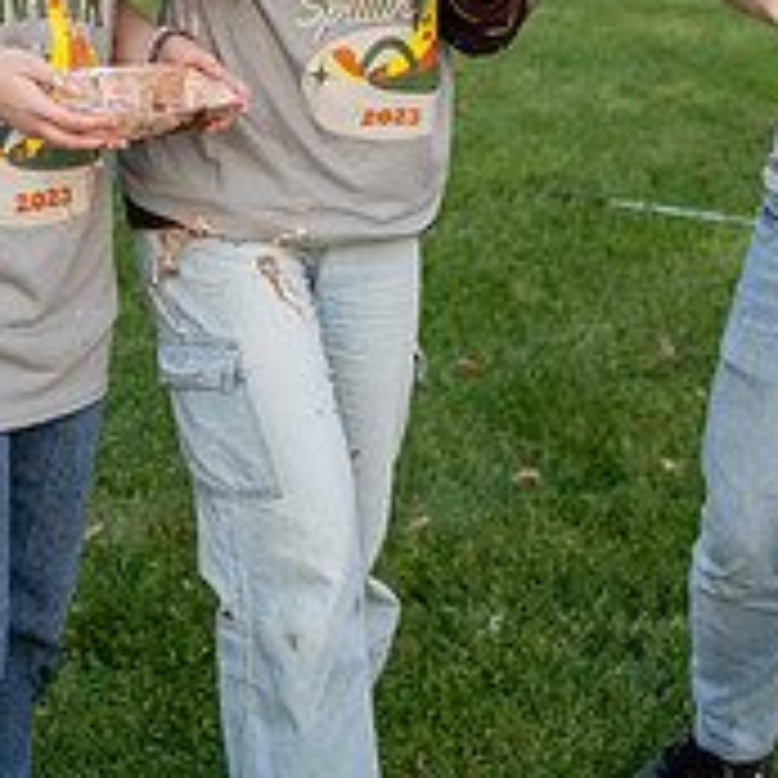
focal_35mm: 80
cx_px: 58
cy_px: -79
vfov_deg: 20.6
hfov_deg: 21.1
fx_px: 2034
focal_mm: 28
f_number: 3.2
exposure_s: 1/320
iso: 800
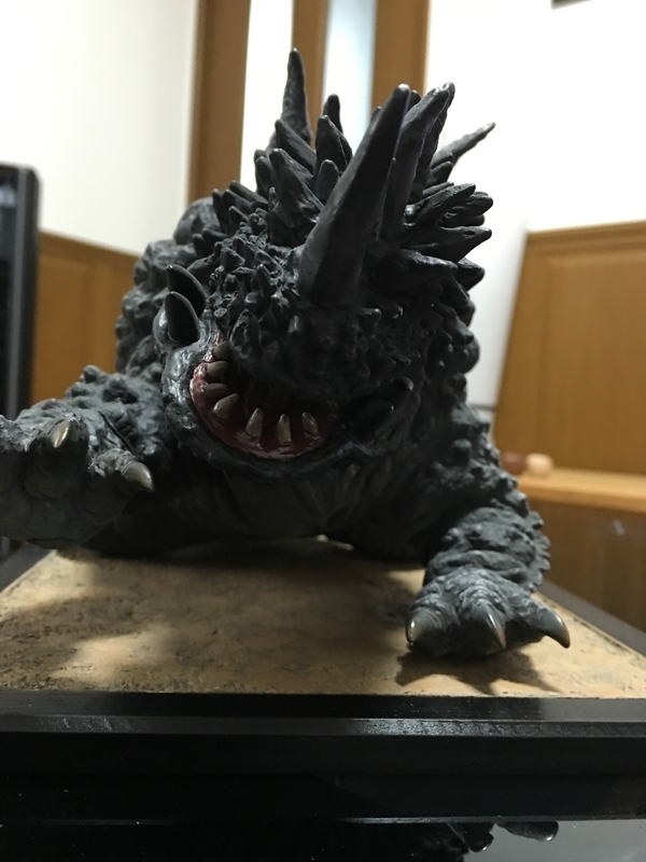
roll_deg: -2.7
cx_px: 323
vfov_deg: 61.7
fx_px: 722
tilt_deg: -0.3
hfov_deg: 48.2
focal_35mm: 29
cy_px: 431
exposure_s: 1/15
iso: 100
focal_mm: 4.15
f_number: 2.2
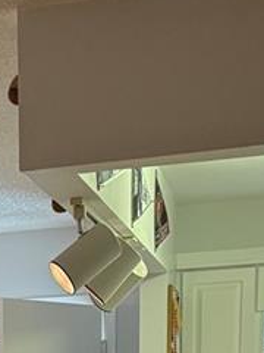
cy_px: 746
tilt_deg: -11.9
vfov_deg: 12.9
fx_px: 1322
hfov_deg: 11.0
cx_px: -136
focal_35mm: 130
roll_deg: +2.9
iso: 160
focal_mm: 5.96
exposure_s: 1/60
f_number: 1.6
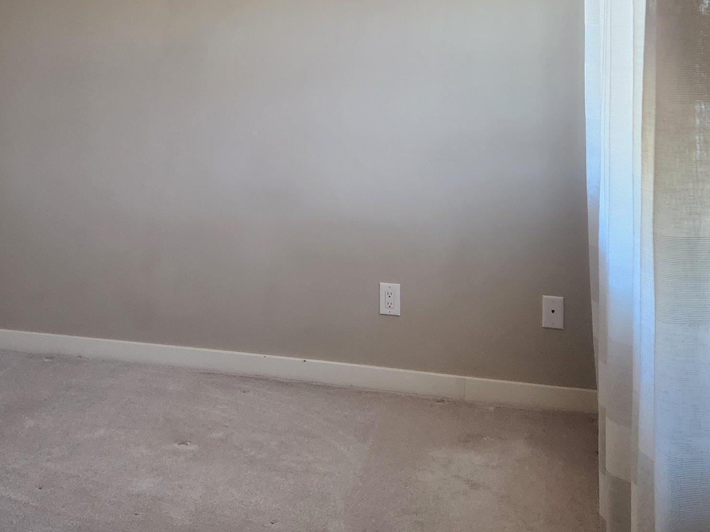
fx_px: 985
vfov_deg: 28.9
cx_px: 234
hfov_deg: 39.2
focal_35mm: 48
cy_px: 39
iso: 160
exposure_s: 1/120
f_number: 1.8
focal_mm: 5.4
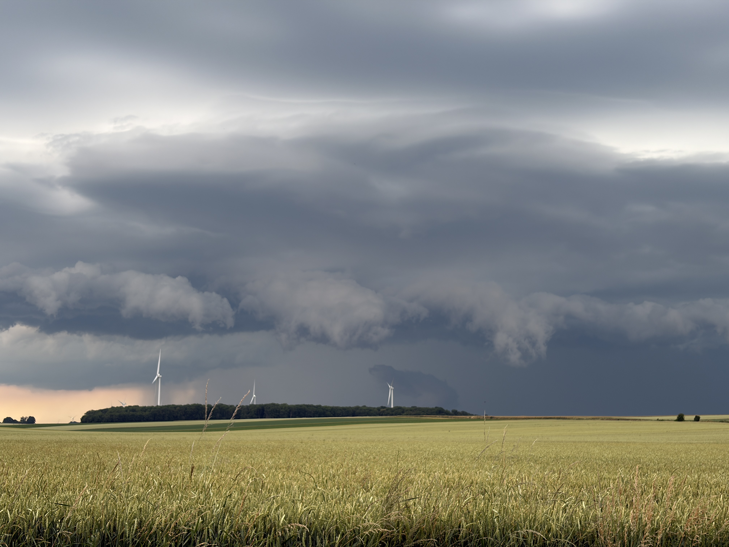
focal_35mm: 52
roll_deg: -0.4
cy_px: 274
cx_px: 364
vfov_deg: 28.0
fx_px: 1095
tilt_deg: +8.6
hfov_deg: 36.8
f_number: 1.6
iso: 32
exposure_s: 1/236
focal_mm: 5.96
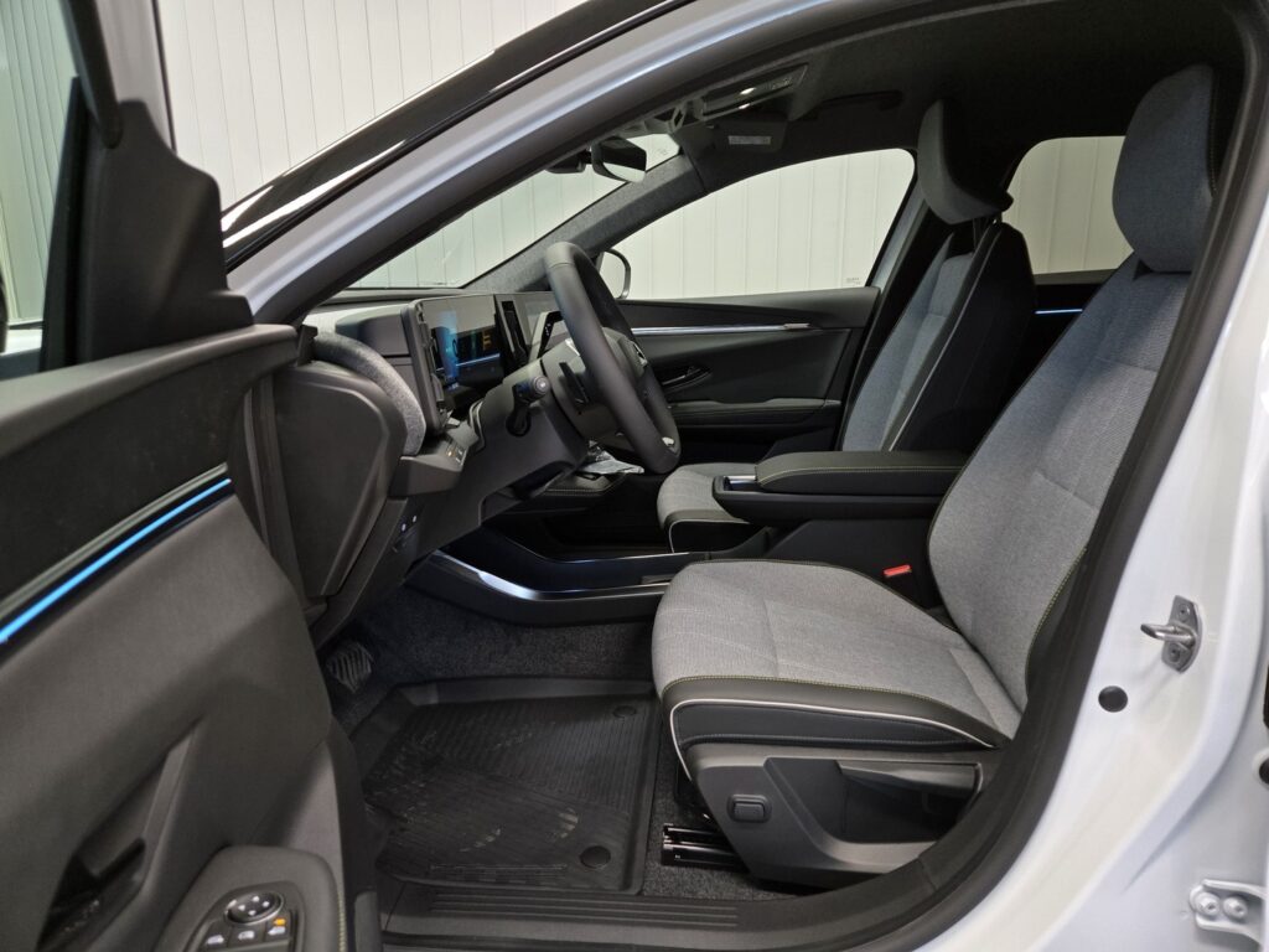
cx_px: 634
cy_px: 476
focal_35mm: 23
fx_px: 843
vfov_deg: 58.9
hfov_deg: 73.9
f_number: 1.8
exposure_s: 1/90.1
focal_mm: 5.4
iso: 250
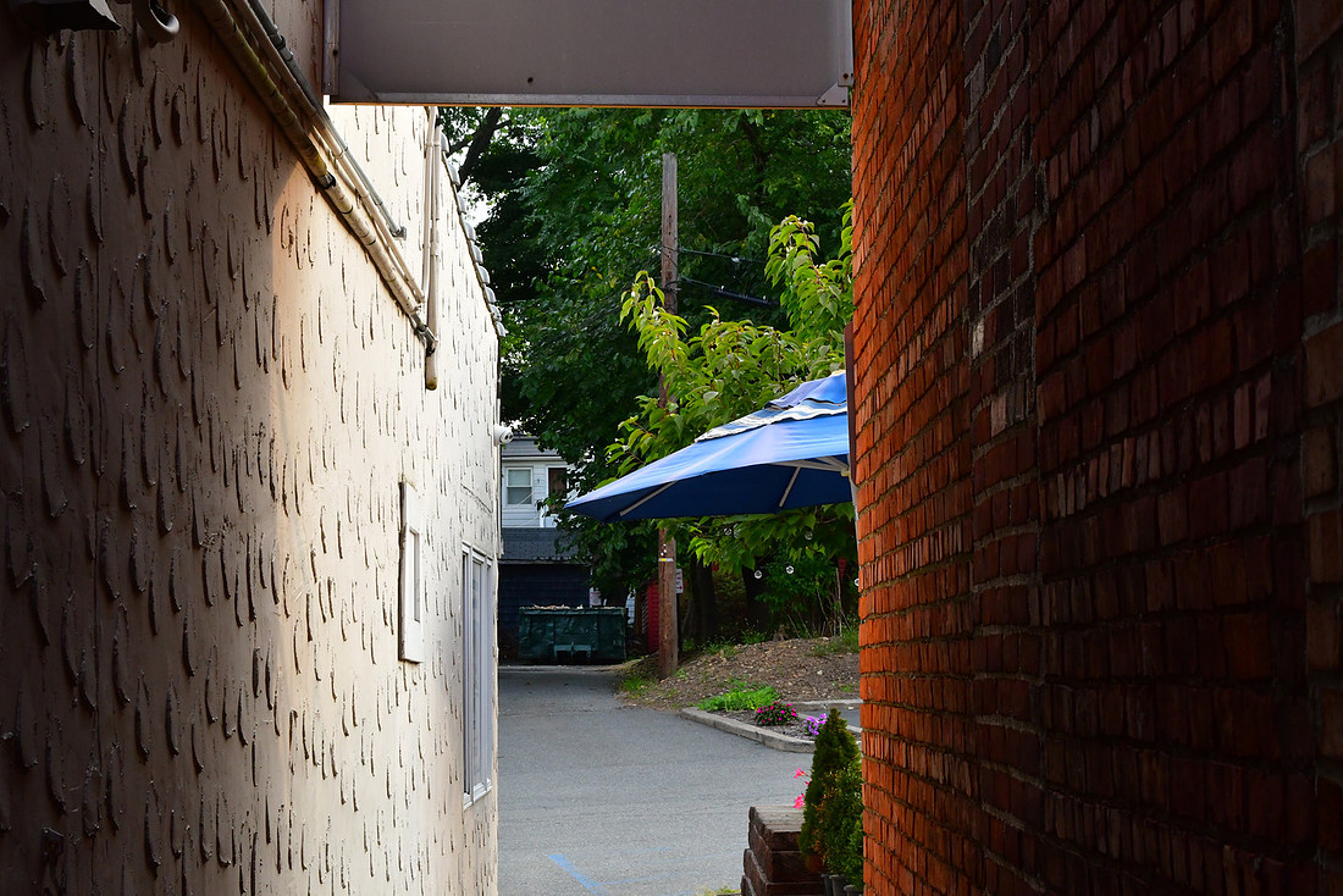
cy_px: 448
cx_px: 672
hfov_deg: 24.8
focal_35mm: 82
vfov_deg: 16.7
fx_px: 3060
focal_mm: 55
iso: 1250
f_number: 16
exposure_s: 1/100
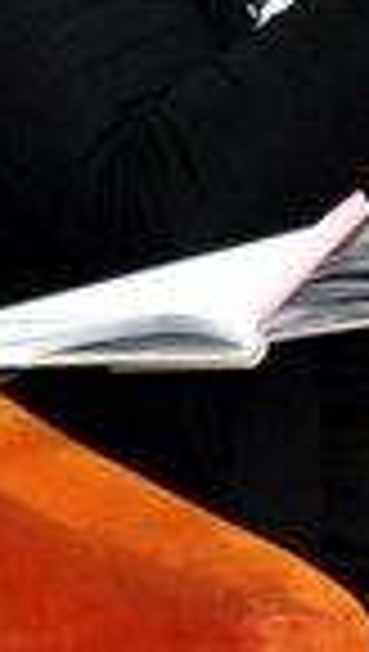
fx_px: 12714
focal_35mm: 734
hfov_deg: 1.7
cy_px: -481
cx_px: 140
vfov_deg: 2.9
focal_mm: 85
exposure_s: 1/60
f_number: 5.6
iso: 800
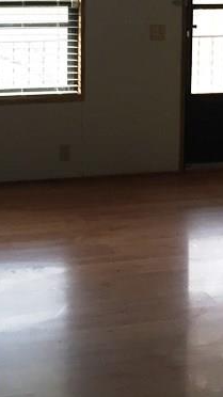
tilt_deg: -3.9
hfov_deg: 13.9
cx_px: 81
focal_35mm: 87
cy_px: -1
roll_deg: -2.3
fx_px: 915
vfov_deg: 23.4
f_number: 2.2
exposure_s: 1/30
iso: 80
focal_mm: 4.15
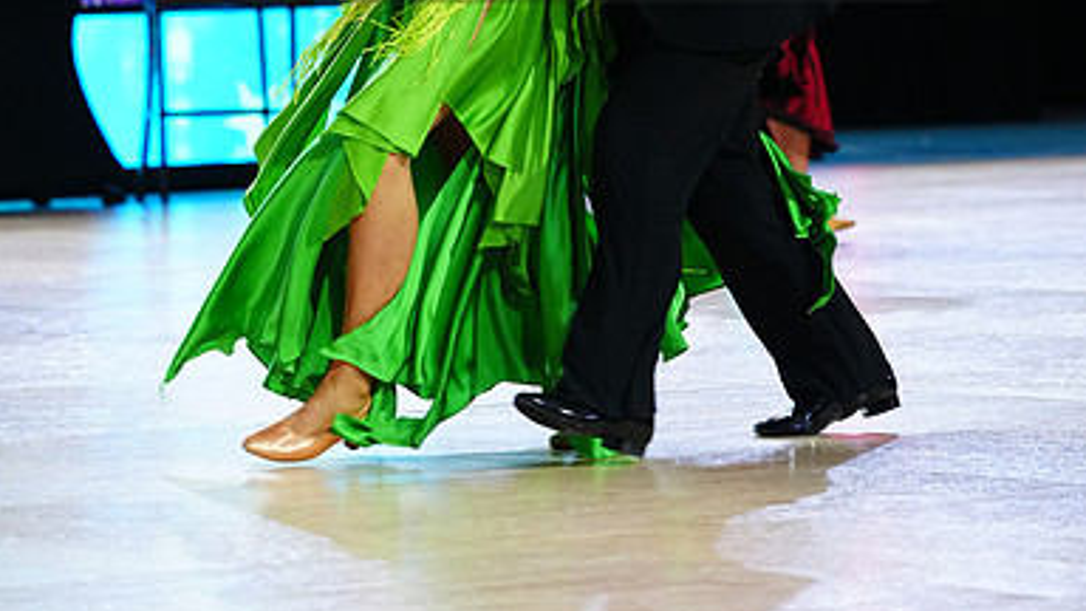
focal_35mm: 236
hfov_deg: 9.1
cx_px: 544
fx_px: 6796
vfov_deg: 5.1
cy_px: -91
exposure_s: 1/320
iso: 2500
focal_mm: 149
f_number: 4
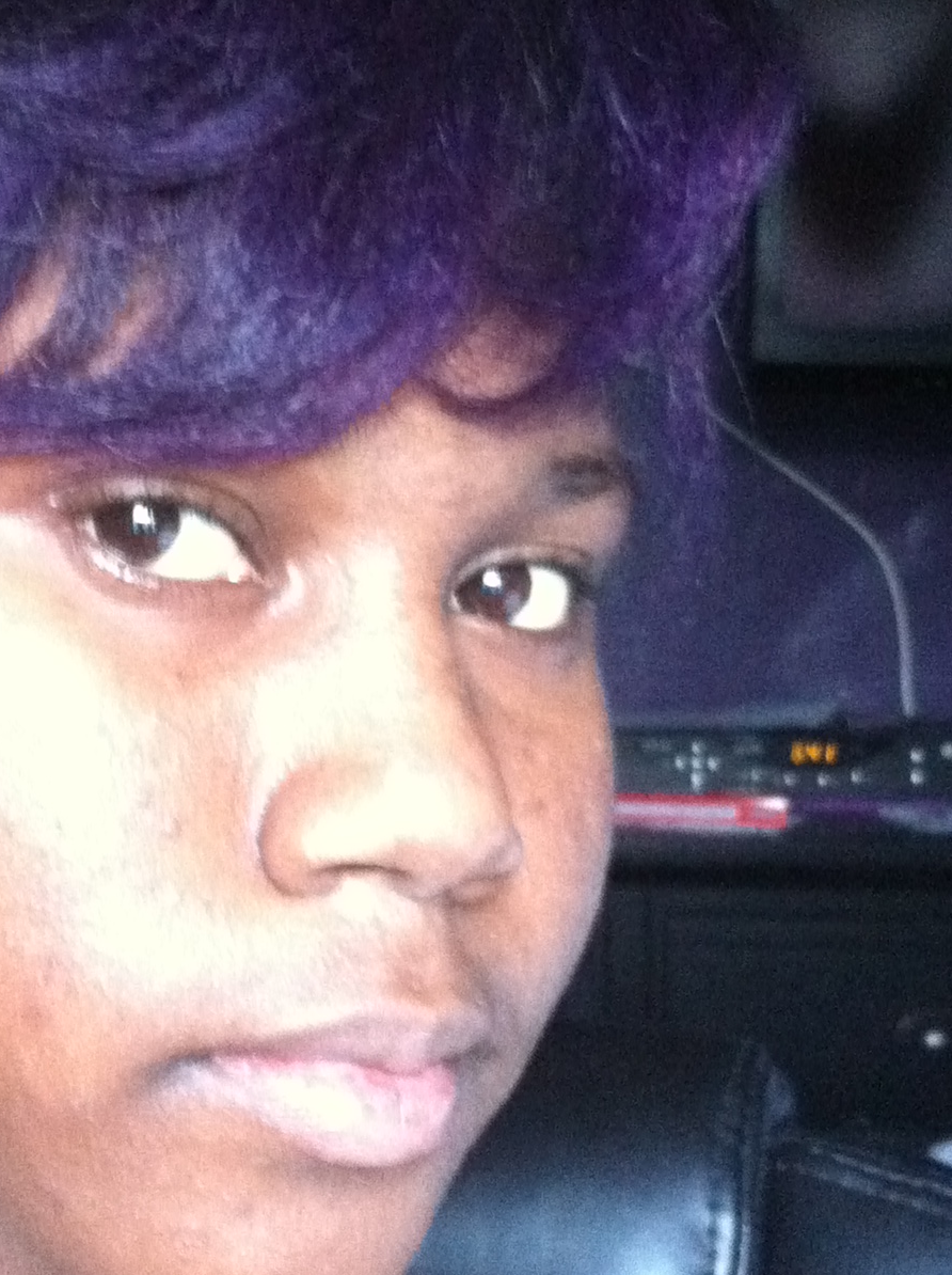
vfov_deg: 25.7
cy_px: 580
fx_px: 2794
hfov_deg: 19.3
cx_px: 284
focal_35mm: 76
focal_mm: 3.85
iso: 640
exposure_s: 1/15
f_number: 2.8
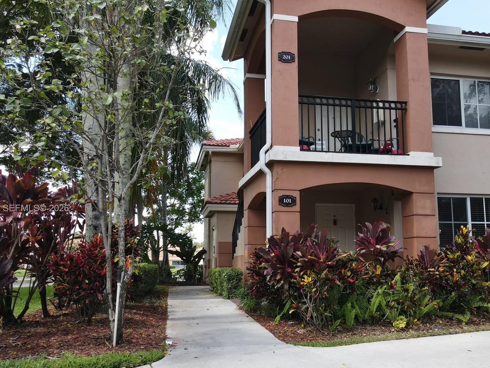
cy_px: 209
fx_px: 425
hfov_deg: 59.9
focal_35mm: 30
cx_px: 256
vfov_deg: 46.7
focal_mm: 4.5
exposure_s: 1/180
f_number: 2.8
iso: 100
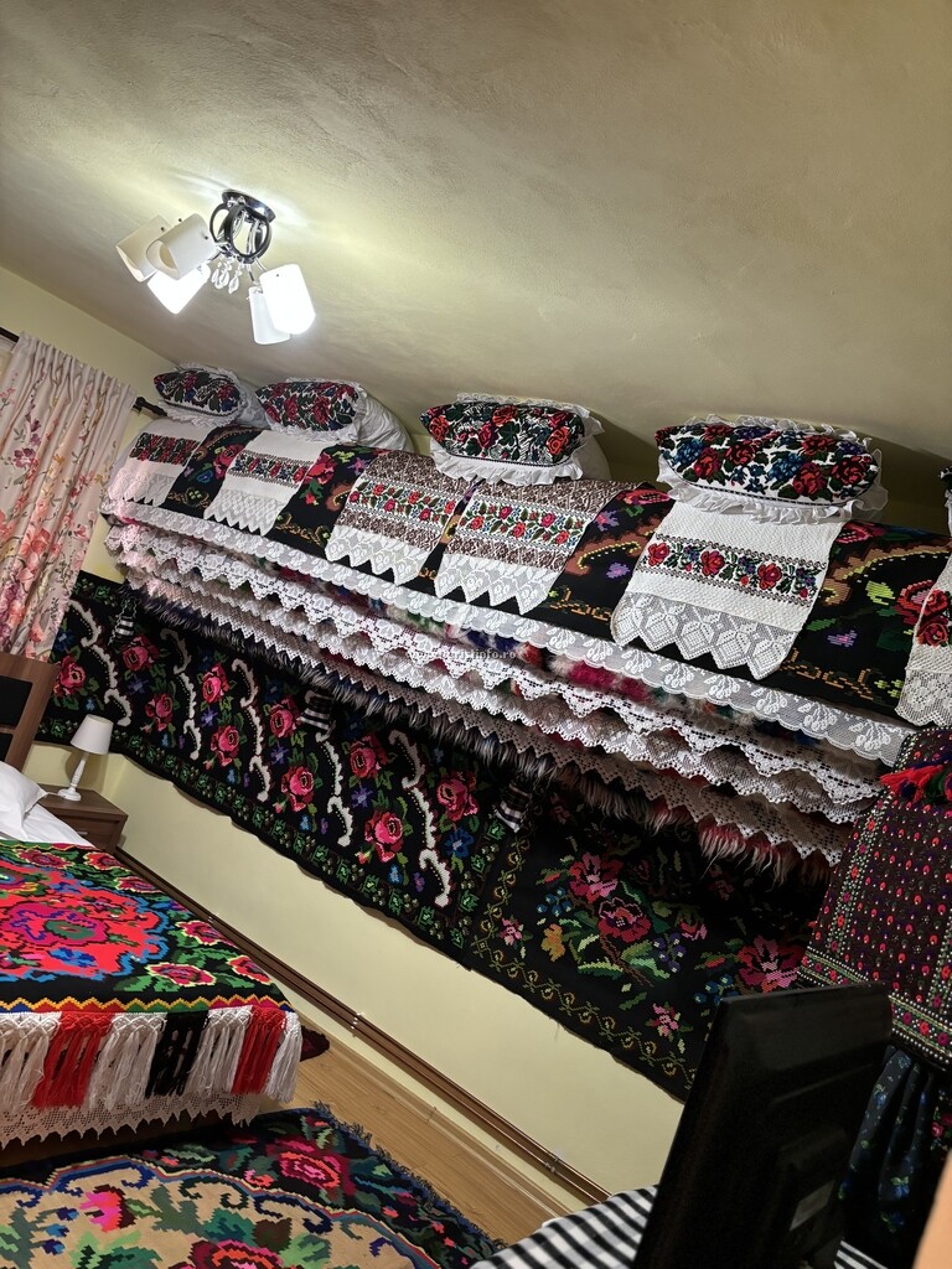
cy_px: 634
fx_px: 953
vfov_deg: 67.3
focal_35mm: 26
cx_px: 476
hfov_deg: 53.1
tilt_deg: +3.1
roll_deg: -20.3
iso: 320
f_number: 1.6
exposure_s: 1/50
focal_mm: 5.96
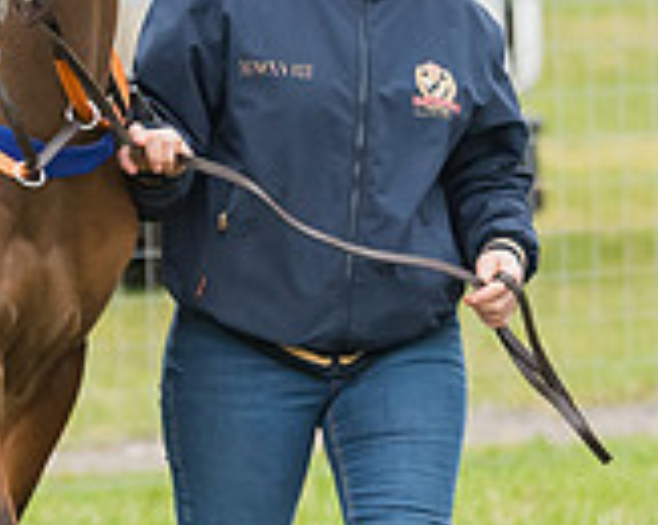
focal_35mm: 760
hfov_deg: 2.5
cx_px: -293
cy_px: 327
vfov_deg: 2.0
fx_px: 14783
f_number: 4
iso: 400
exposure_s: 1/1250
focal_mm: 130
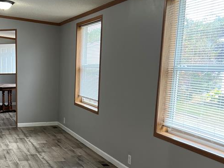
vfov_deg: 26.3
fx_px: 350
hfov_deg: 32.5
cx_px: -3
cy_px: 147
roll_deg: +2.0
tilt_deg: -12.5
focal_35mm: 54
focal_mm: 5.7
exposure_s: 1/105
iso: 125
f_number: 1.5
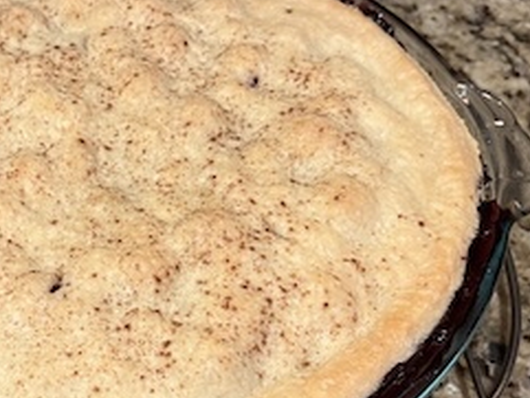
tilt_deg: -54.9
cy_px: 298
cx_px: 103
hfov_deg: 34.4
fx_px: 827
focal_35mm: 54
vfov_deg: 26.7
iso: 125
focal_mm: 5.1
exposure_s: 1/60
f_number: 1.6
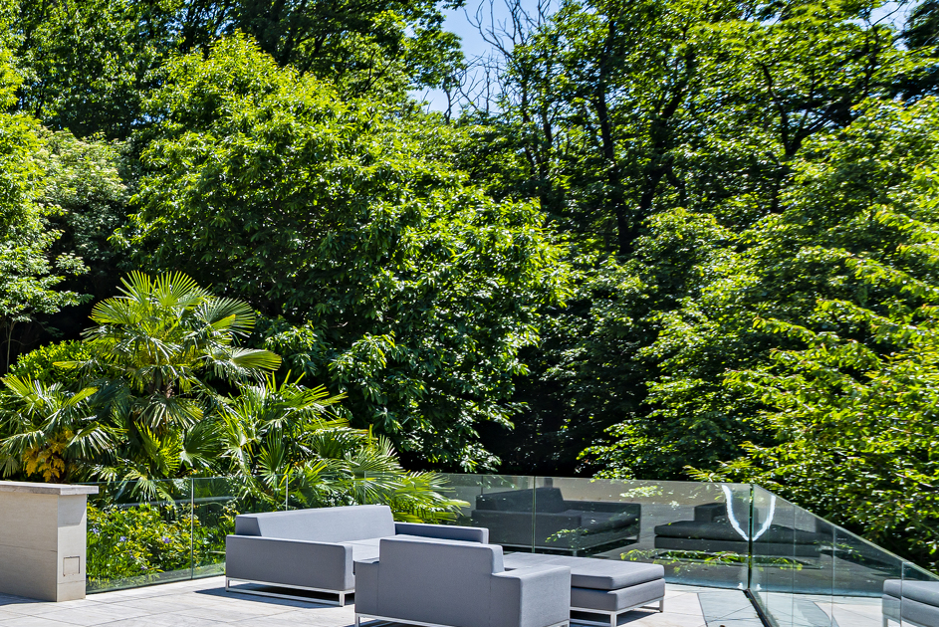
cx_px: -269
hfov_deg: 35.4
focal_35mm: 38
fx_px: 992
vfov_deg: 34.7
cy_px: 428
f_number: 8
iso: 100
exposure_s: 1/400
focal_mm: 14
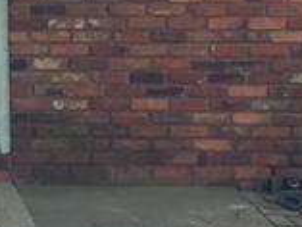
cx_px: -73
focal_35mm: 118
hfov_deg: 15.9
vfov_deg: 12.1
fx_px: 1030
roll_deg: -0.8
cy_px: -88
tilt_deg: +2.4
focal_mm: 4.15
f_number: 2.2
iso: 32
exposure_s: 1/120
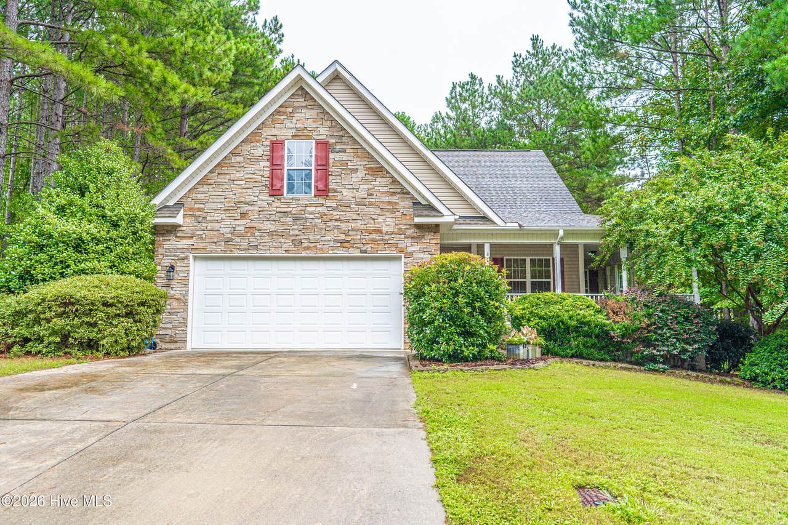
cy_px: 262
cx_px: 394
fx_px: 534
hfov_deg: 72.8
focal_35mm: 24
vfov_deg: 52.4
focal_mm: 24
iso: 100
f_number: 2.8
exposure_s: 1/160
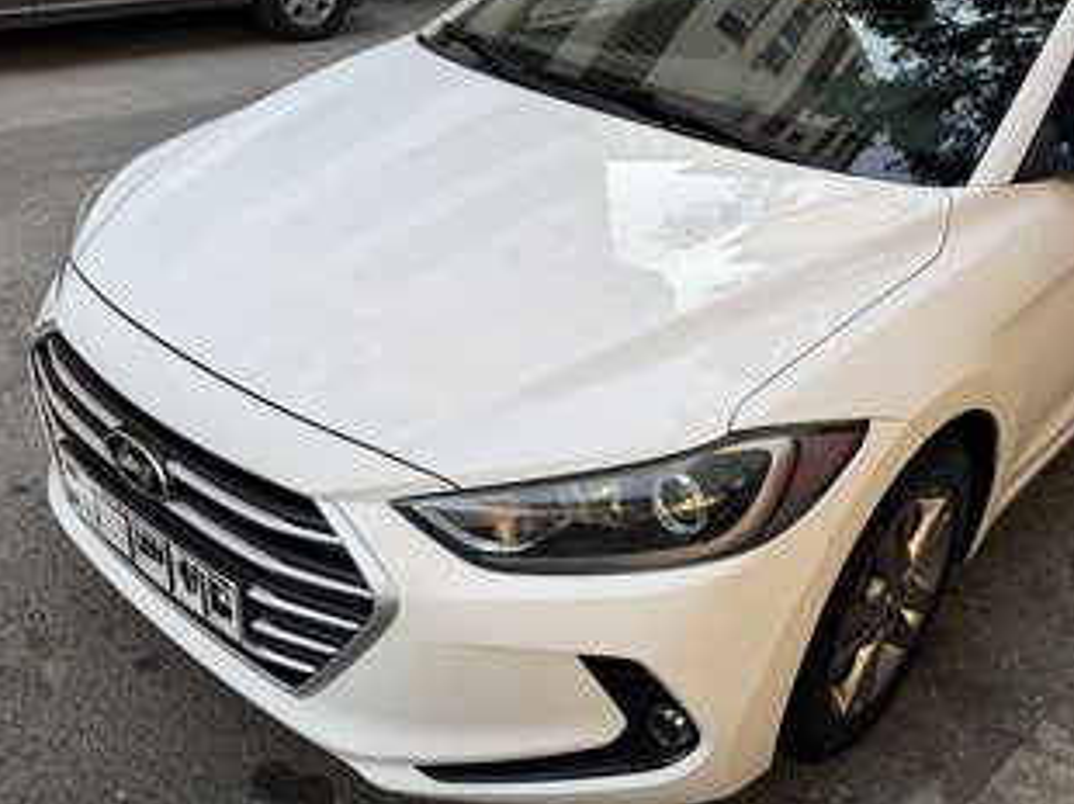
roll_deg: -6.2
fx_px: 961
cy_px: 302
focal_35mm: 31
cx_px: 658
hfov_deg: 57.8
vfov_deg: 45.0
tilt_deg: -21.7
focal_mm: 6.76
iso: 80
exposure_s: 1/405
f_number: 1.78
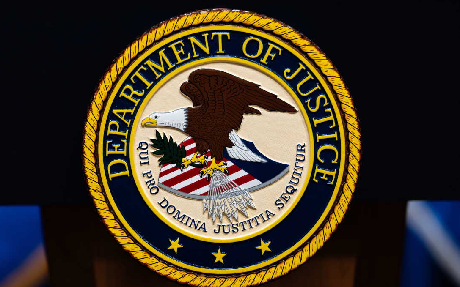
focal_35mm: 99
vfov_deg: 13.2
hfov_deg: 21.0
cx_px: 228
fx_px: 1241
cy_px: 147
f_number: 2
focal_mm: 96
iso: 640
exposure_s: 1/500
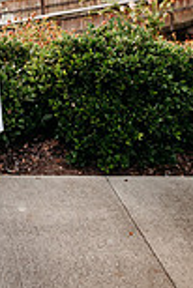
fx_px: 562
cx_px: -60
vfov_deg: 24.0
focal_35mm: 70
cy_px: -118
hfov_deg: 18.2
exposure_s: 1/200
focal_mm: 24
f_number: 3.2
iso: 320
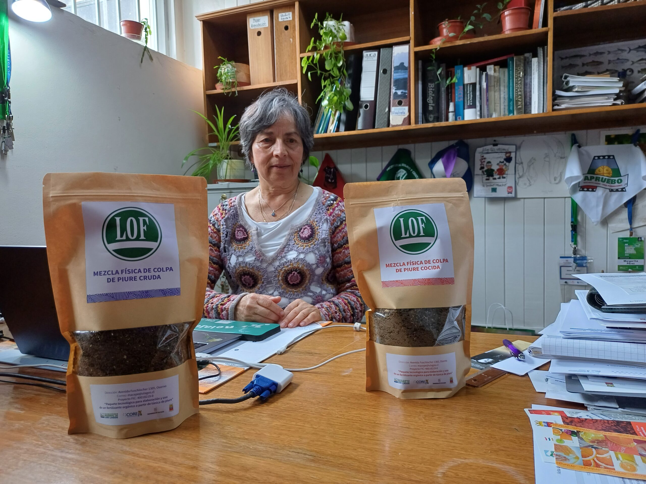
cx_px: 323
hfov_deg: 69.4
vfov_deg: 54.9
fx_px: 467
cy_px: 242
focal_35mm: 25
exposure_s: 1/50
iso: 125
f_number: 1.8
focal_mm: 4.65
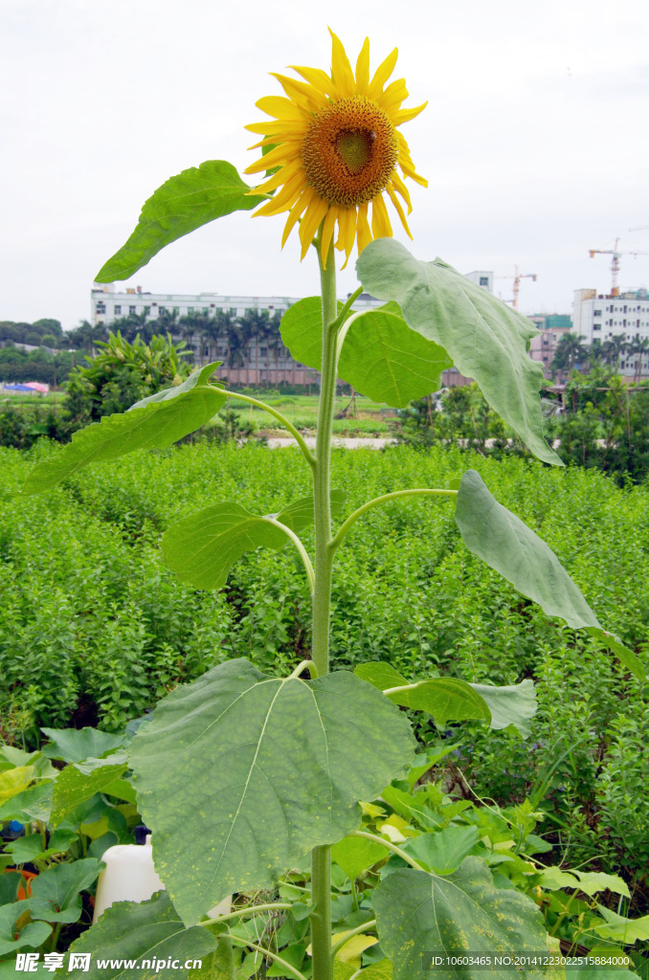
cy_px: 490
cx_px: 324
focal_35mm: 36
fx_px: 978
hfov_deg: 36.7
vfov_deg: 53.2
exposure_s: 1/100
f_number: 13
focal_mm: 24
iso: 100
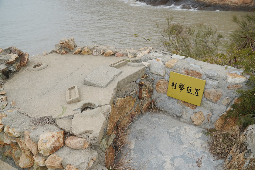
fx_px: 212
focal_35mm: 30
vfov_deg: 43.6
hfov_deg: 61.9
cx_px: 128
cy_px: 85
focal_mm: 30
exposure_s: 1/200
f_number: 4.5
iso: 100
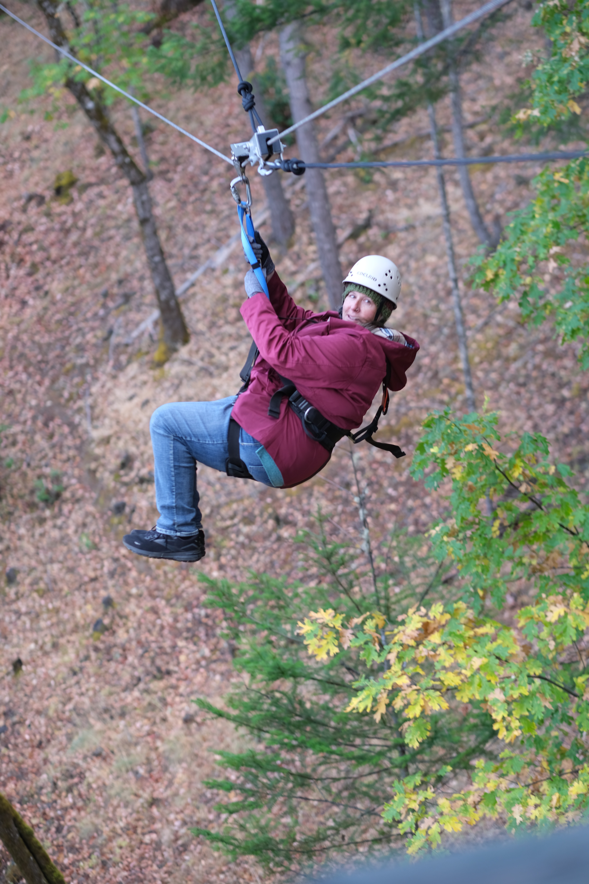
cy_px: 442
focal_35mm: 84
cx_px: 294
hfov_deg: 16.3
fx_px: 2061
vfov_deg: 24.2
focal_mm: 56
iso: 160
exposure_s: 1/170
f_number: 2
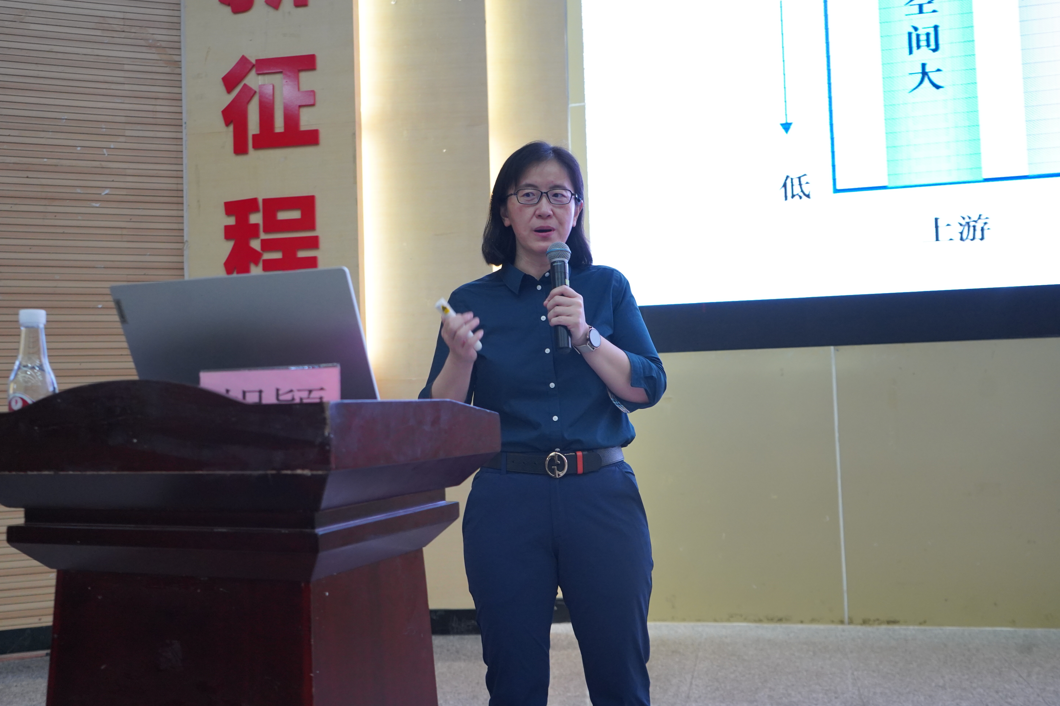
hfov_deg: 55.8
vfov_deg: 38.9
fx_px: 1001
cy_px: 346
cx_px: 517
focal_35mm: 34
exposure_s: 1/160
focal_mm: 33
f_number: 4
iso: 3200
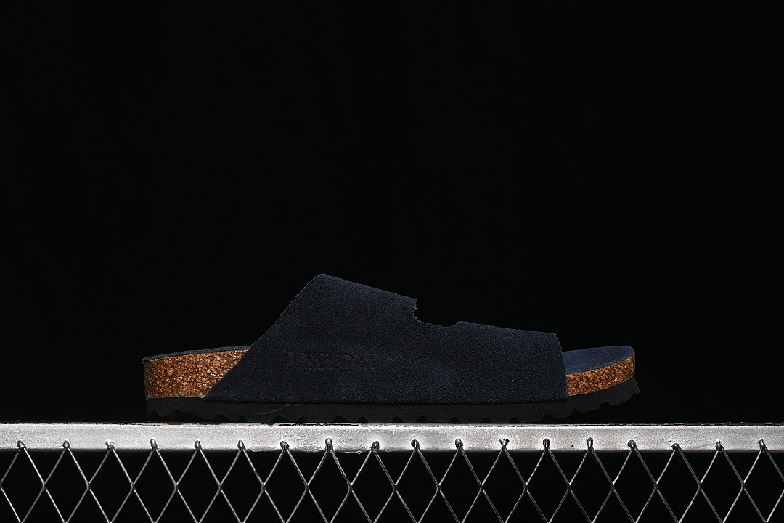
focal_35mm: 75
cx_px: 392
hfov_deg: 27.0
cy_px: 262
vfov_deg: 18.2
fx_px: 1633
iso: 160
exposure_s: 1/60
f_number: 6.3
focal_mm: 50
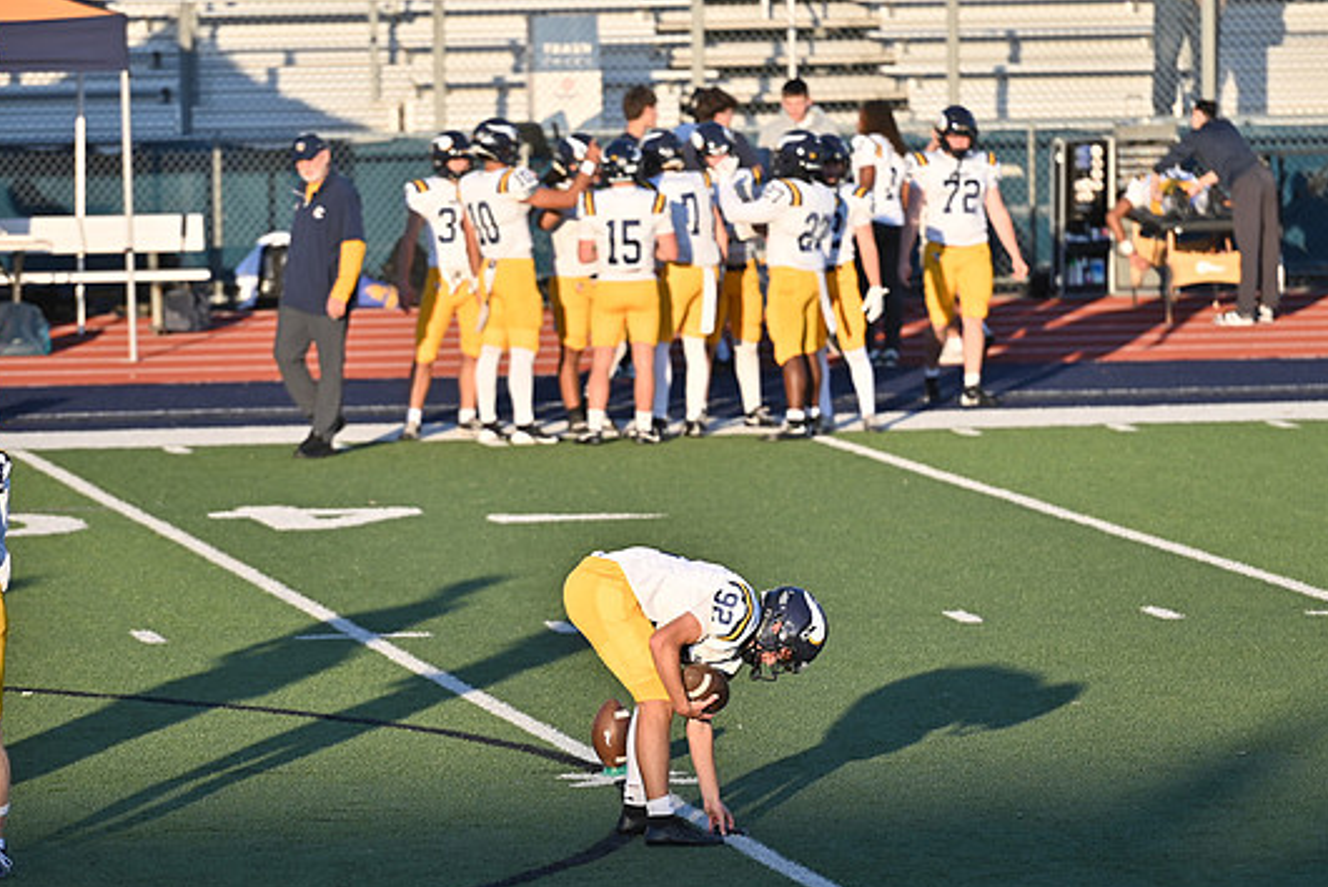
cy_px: 422
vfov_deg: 4.2
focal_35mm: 328
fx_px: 12106
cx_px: 674
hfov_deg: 6.3
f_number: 4
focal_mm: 200
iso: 100
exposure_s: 1/1000
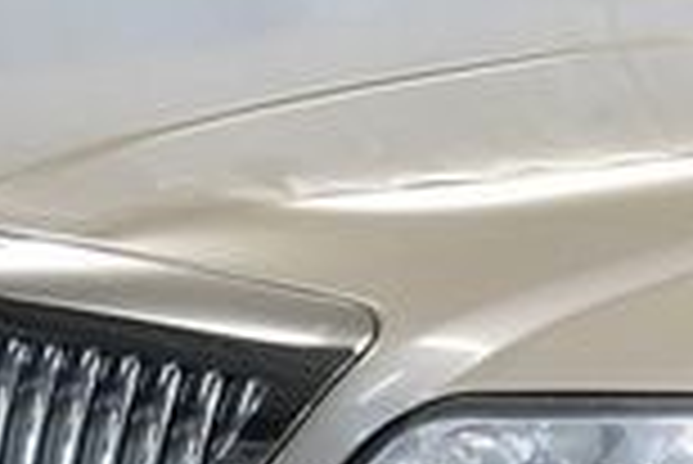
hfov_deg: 9.0
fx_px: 4316
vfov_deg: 6.1
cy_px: 667
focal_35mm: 224
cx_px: 914
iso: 800
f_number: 4
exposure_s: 1/250
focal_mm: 27
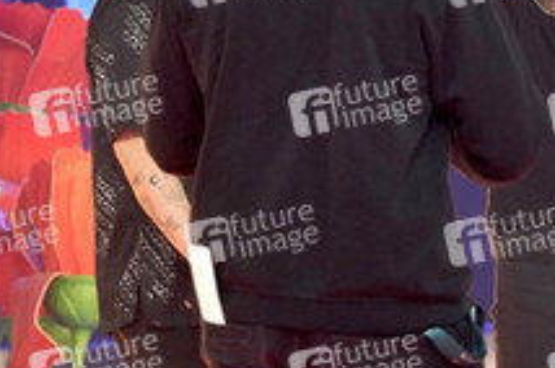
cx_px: 546
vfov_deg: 3.2
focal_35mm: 422
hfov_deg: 4.9
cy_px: 41
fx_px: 6496
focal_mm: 200
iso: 3200
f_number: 5.6
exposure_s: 1/200
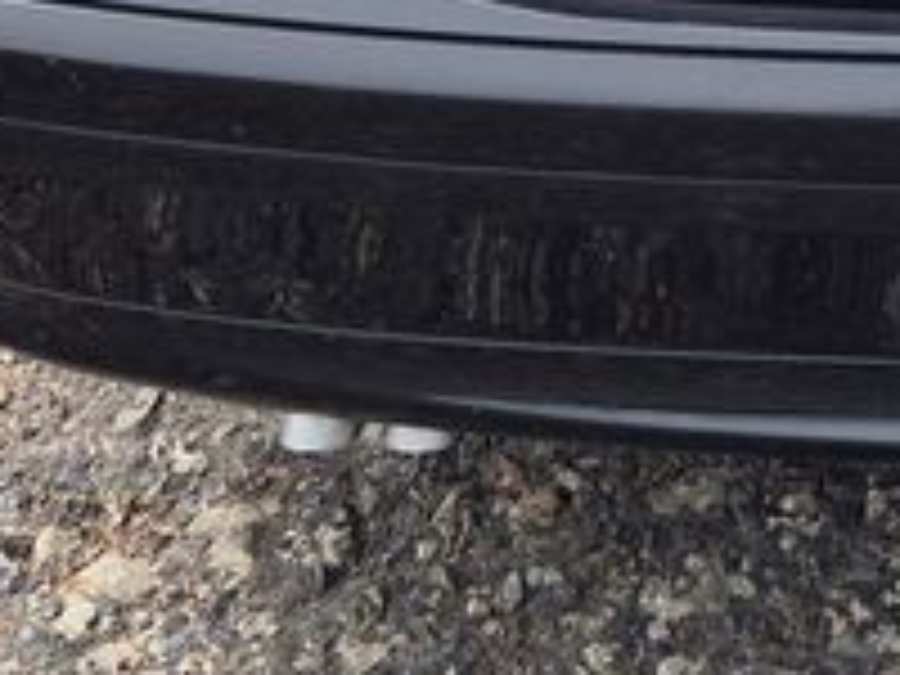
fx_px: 3068
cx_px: 976
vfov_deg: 11.8
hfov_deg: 16.2
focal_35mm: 118
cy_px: -446
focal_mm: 5.4
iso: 25
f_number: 1.8
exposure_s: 1/518
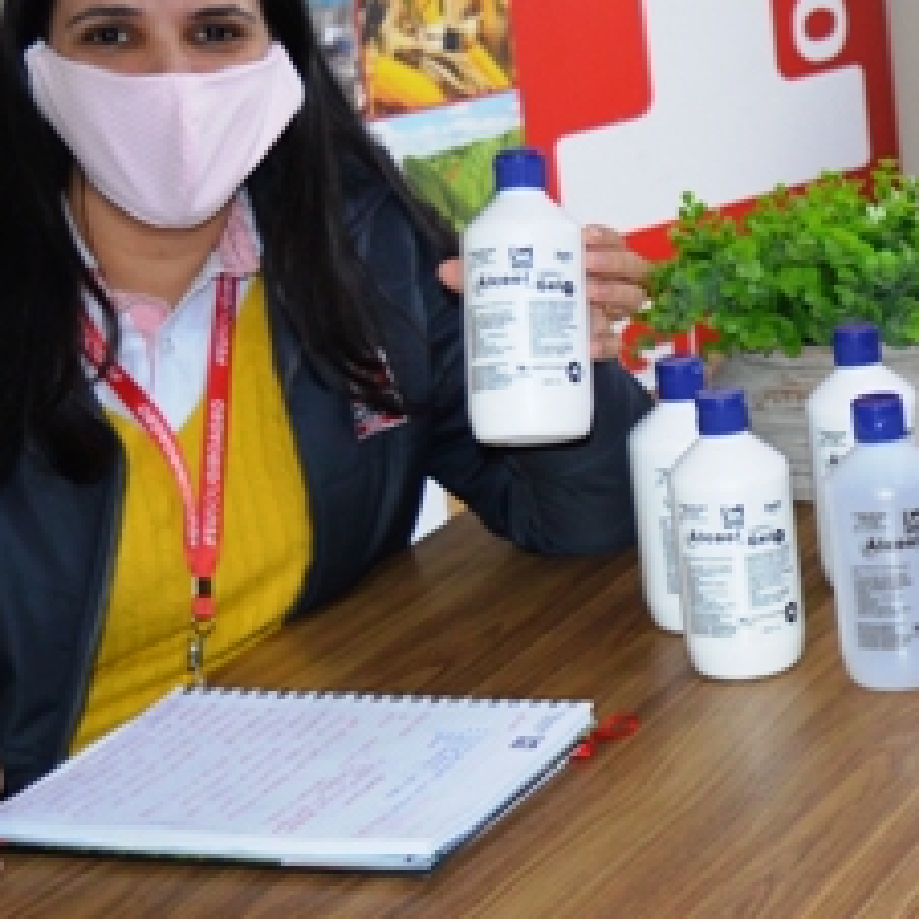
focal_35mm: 108
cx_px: 1240
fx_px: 3244
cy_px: 464
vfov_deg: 16.1
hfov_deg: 15.3
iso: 560
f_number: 4
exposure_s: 1/60
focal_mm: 24
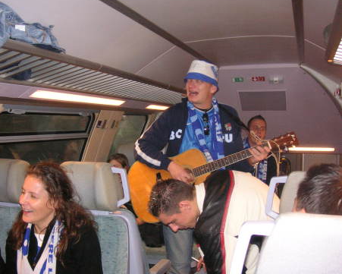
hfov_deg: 45.7
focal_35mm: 40
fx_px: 405
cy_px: 137
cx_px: 153
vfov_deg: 37.4
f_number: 2.8
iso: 160
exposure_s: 1/45
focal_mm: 6.1
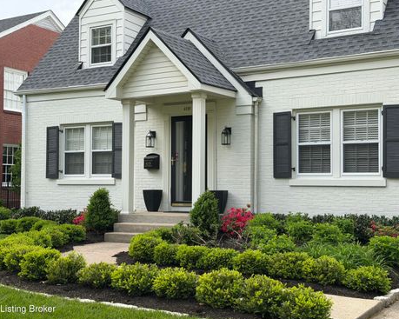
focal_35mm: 51
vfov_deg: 29.7
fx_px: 602
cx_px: 187
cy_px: 160
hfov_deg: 36.6
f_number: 1.78
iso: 80
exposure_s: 1/1070
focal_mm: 6.76
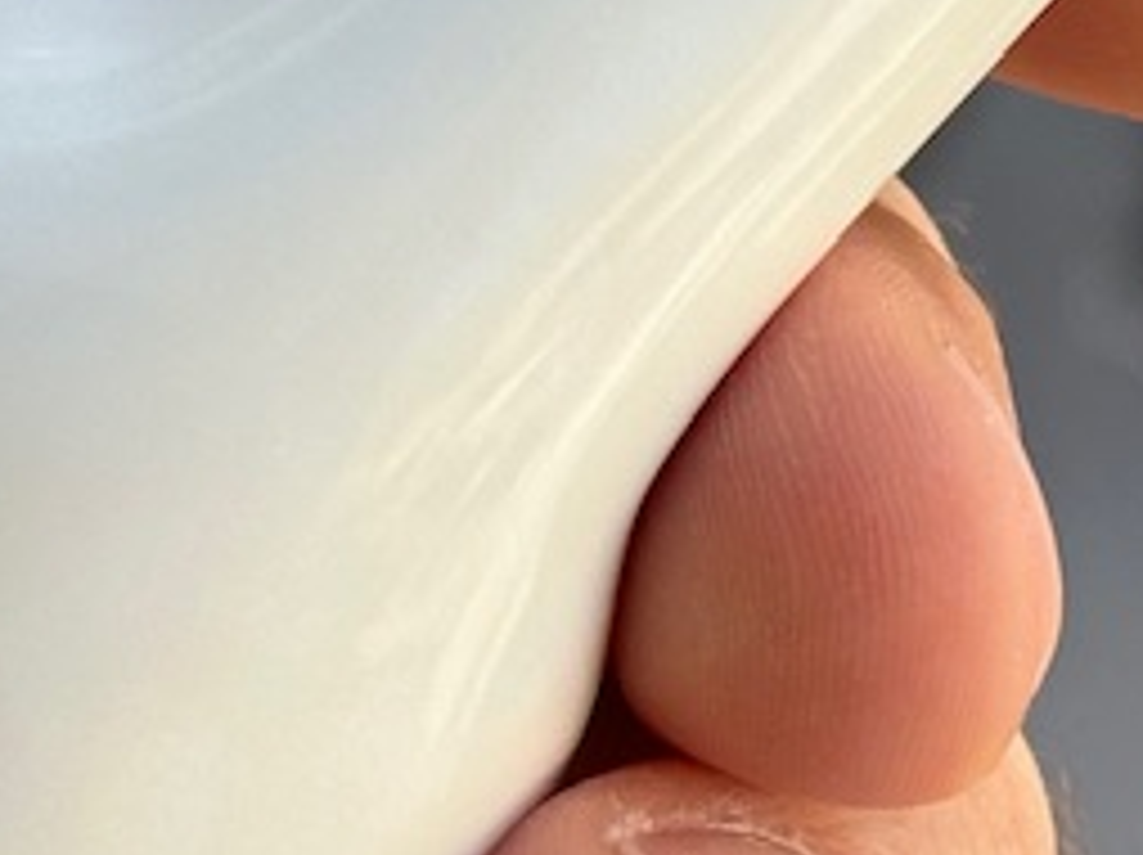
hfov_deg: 8.2
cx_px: 1058
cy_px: -328
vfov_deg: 6.1
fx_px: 7983
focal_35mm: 242
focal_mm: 6.86
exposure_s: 1/435
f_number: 1.78
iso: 64
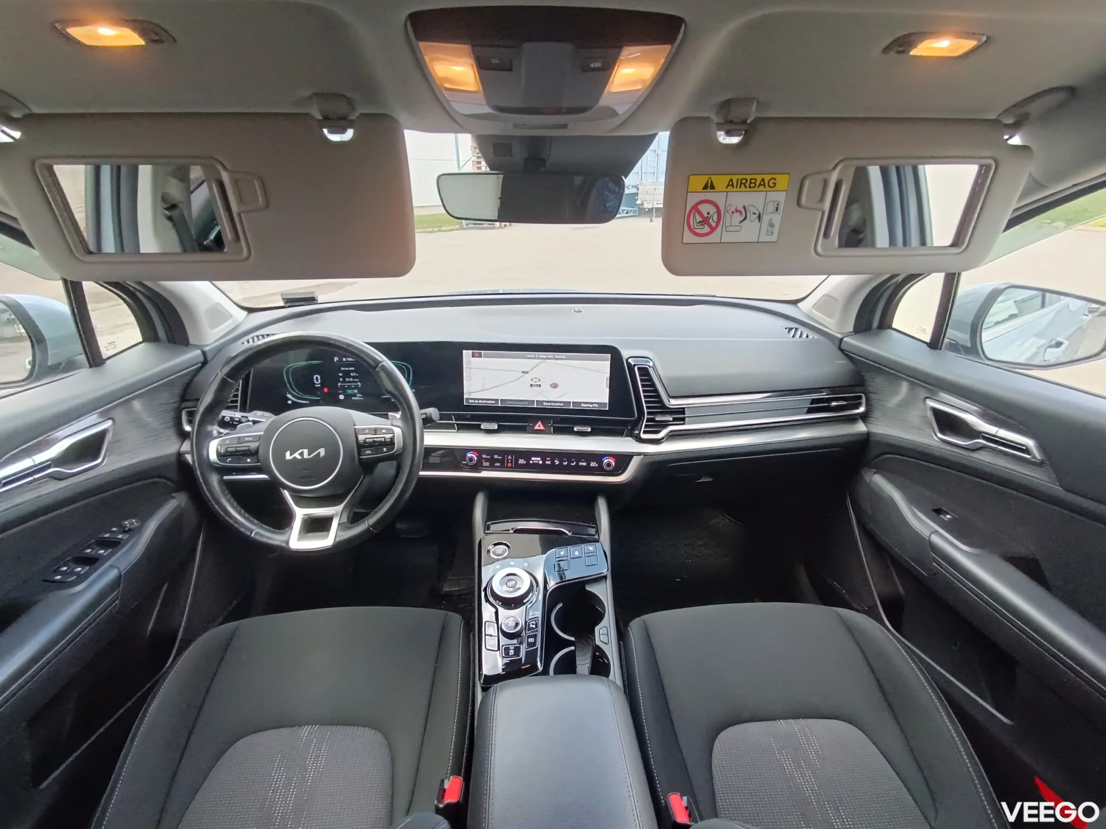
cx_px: 553
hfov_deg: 94.5
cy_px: 414
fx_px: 511
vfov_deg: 78.1
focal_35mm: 16
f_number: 2.2
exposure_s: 1/100
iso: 314
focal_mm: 1.66
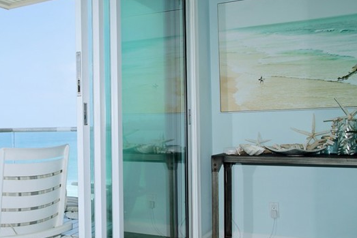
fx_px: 466
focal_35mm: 47
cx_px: 64
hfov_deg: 40.0
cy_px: 130
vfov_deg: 28.7
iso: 100
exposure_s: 1/200
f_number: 8
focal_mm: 24
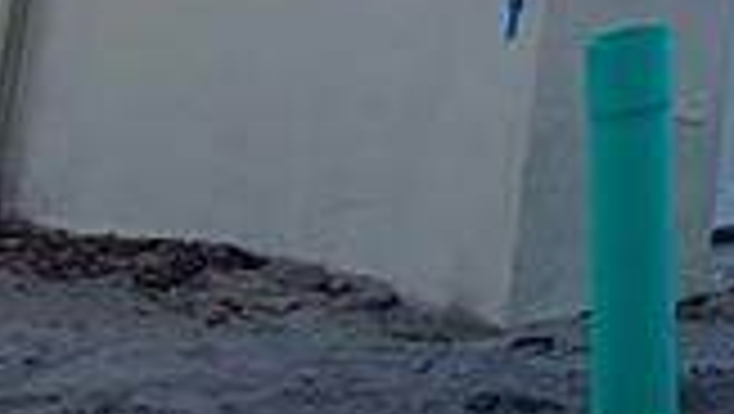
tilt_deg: +14.9
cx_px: 1941
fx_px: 3467
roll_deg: -0.6
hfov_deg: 10.0
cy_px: -1138
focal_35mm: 178
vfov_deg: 5.9
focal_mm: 5.96
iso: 50
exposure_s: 1/1626
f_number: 1.6
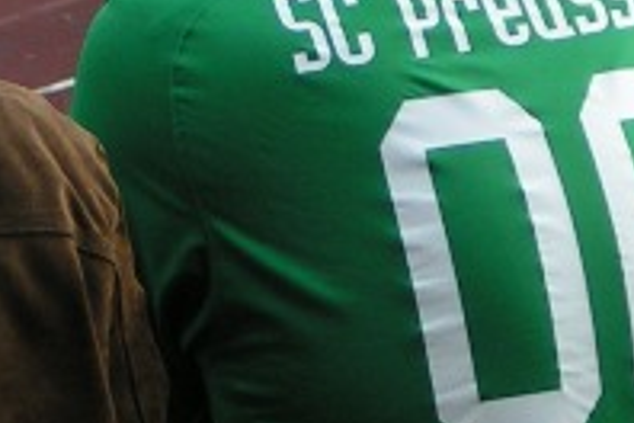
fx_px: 7695
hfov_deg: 4.7
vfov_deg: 3.1
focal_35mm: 437
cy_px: -131
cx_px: 327
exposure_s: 1/125
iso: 50
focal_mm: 15.9
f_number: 3.5
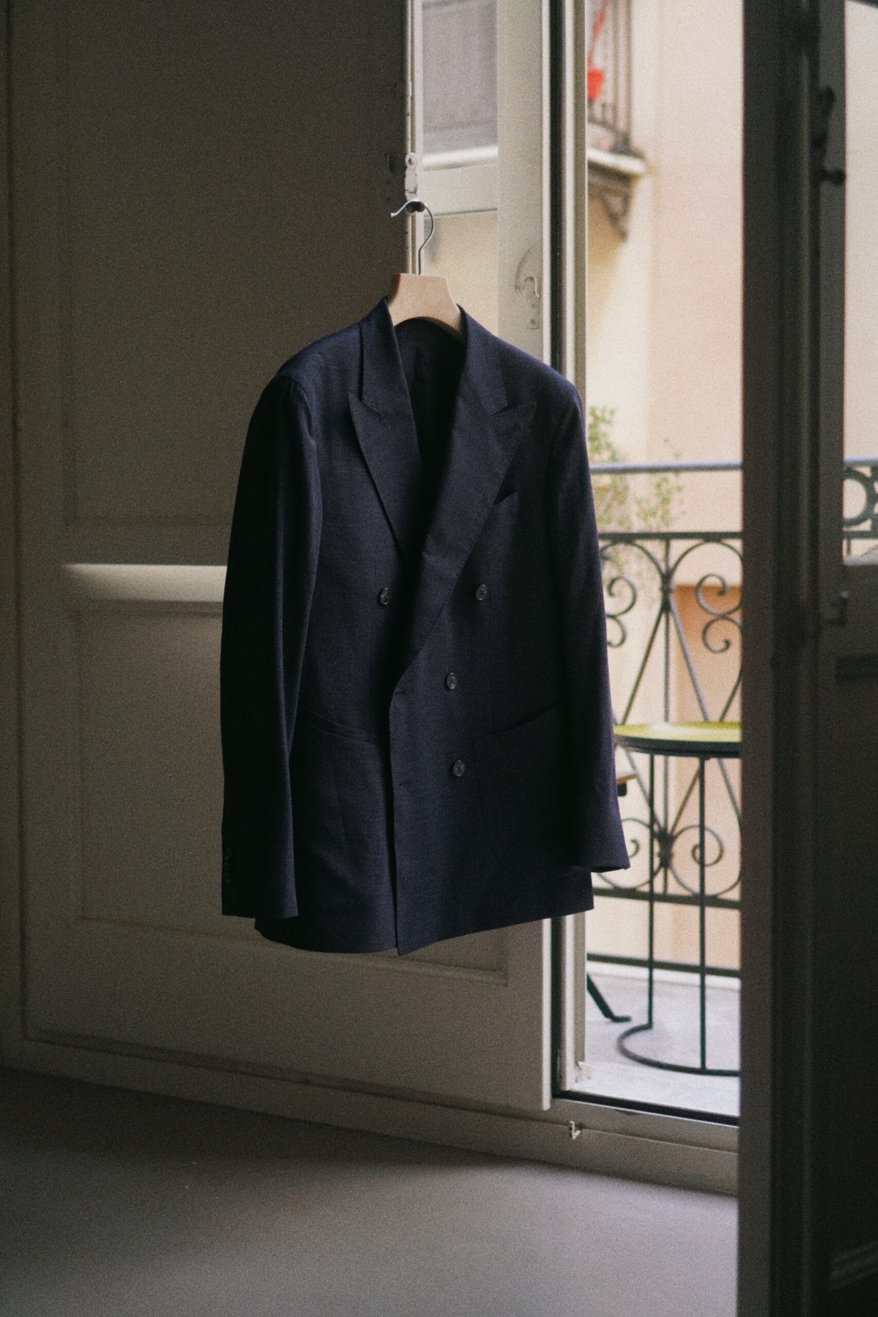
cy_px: 658
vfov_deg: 37.8
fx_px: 1920
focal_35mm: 52
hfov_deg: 25.8
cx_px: 439
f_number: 2
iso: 1250
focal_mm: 35
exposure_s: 1/2000
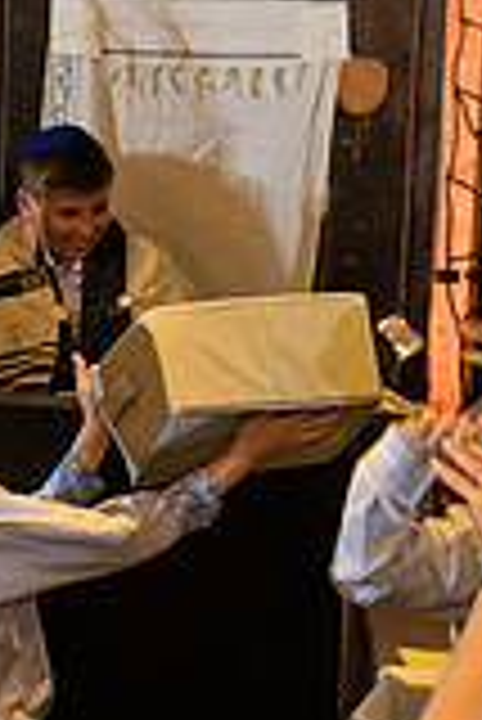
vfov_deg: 23.3
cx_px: 59
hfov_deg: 15.6
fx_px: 1743
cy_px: 254
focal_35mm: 87
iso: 1600
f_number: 3.2
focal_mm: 24
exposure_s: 1/125
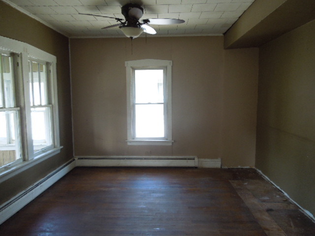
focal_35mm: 25
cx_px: 158
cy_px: 118
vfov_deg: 54.9
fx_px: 227
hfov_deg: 69.4
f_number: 3.3
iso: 280
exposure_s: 1/30
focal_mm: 4.5
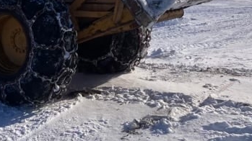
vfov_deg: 16.2
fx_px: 468
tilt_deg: +1.8
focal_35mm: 70
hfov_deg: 28.7
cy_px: -45
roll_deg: +2.6
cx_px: 14
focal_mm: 3.99
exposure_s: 1/3745
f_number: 1.8
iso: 20
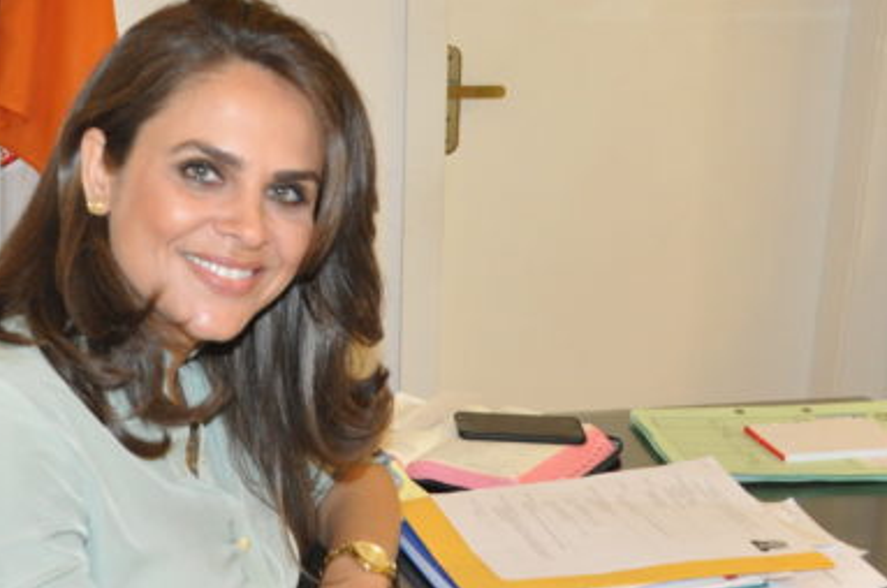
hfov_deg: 32.1
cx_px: 278
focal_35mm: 62
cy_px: 458
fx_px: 1525
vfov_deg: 21.6
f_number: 5.6
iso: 1600
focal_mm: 22
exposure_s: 1/60
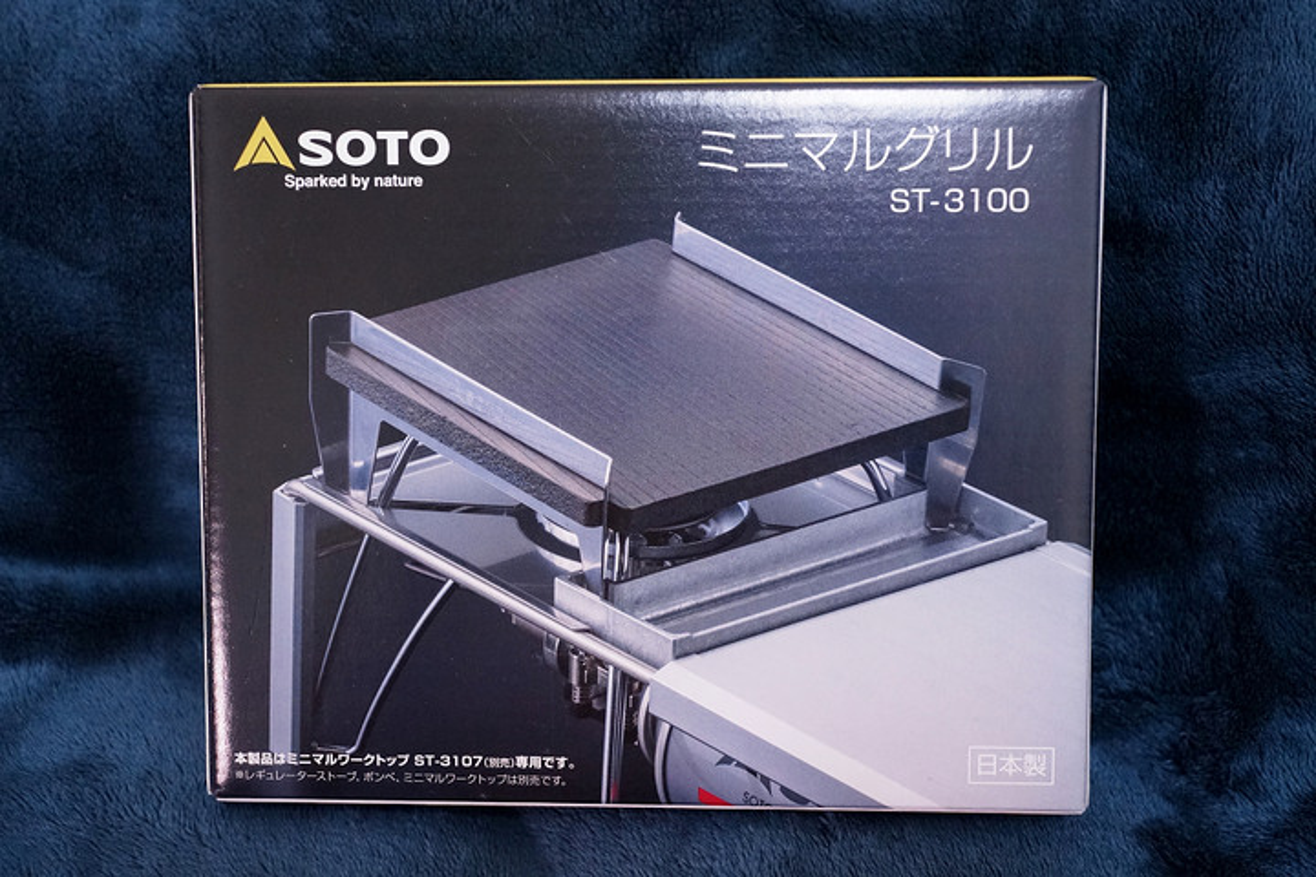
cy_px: 438
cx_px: 658
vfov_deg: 37.9
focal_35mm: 35
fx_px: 1279
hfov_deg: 54.4
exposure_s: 1/60
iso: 6400
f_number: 5
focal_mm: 35
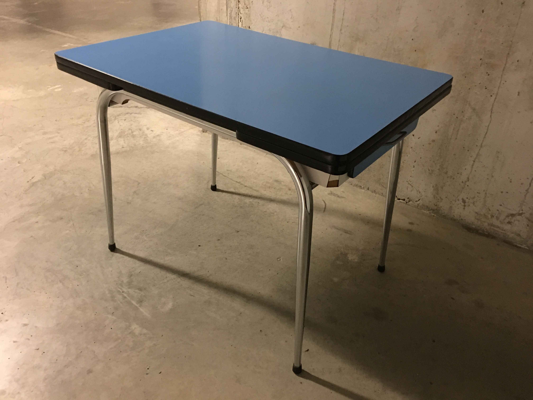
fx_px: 447
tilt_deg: -32.5
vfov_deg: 48.2
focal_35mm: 29
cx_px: 266
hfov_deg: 61.7
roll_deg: -3.7
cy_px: 200
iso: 125
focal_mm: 4.15
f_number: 2.2
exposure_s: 1/4
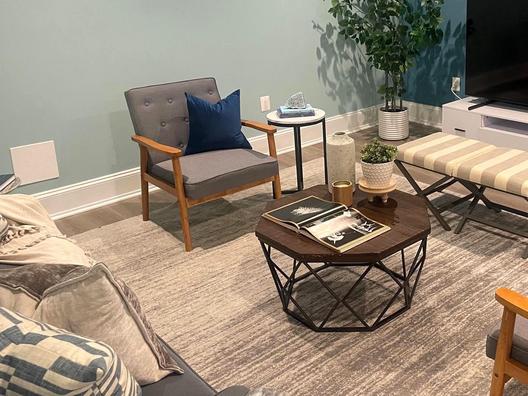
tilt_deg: -17.7
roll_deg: +1.5
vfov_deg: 36.6
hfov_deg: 46.6
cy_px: 144
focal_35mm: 39
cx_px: 376
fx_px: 595
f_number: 1.6
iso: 250
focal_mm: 4.2
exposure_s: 1/60
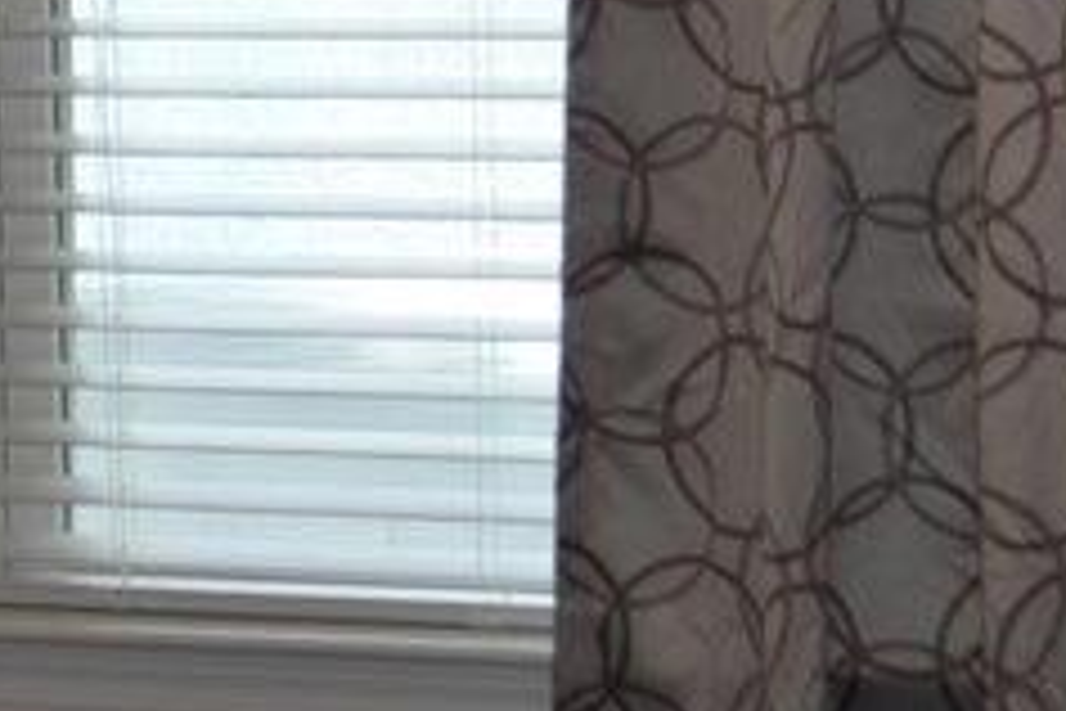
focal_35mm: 175
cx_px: -814
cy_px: -284
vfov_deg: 7.7
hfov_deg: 11.0
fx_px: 5182
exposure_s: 1/125
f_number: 4
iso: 140
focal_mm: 18
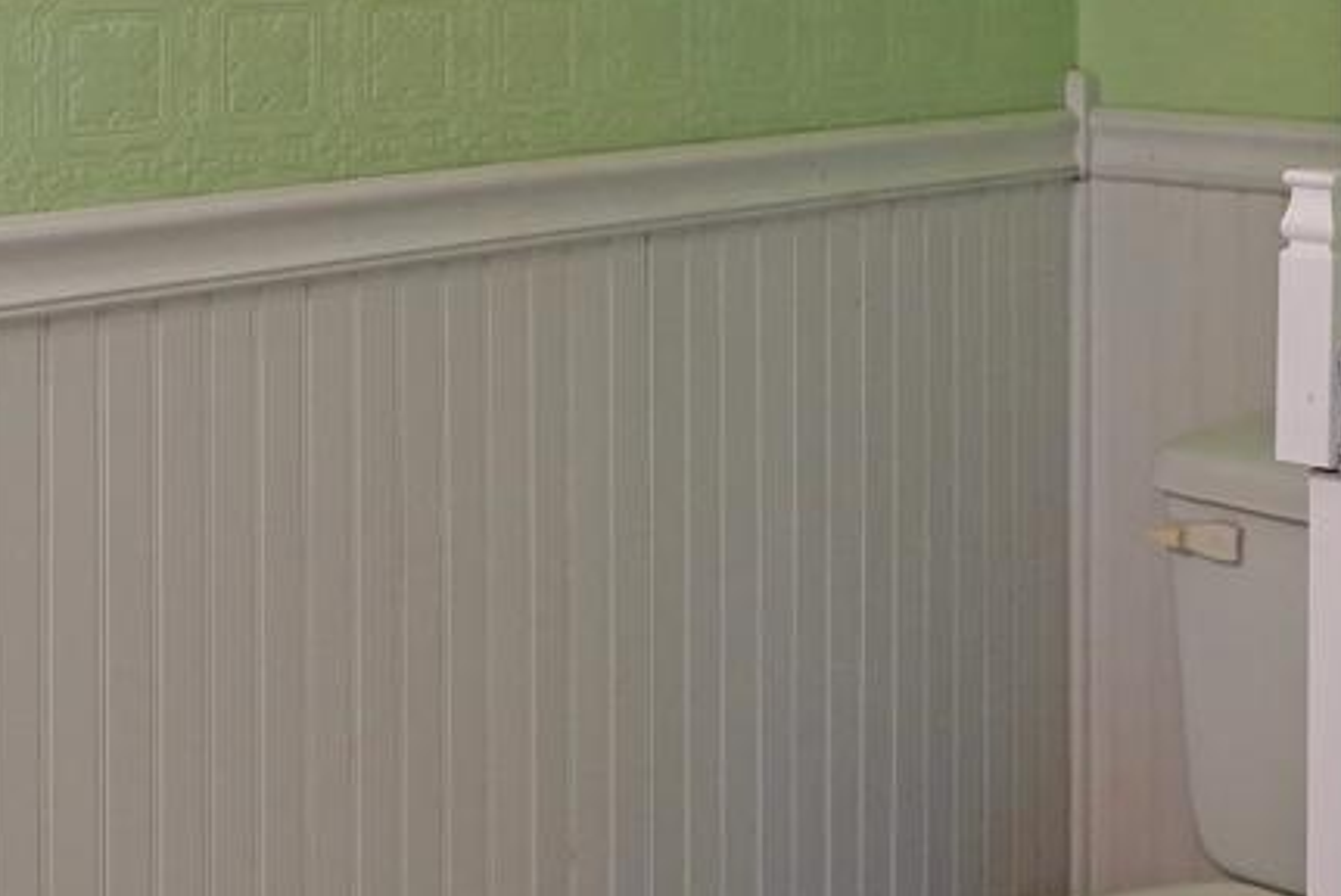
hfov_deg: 26.6
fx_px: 2833
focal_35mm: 76
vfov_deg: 17.2
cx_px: 731
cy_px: -152
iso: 1000
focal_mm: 16
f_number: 4
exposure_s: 1/160
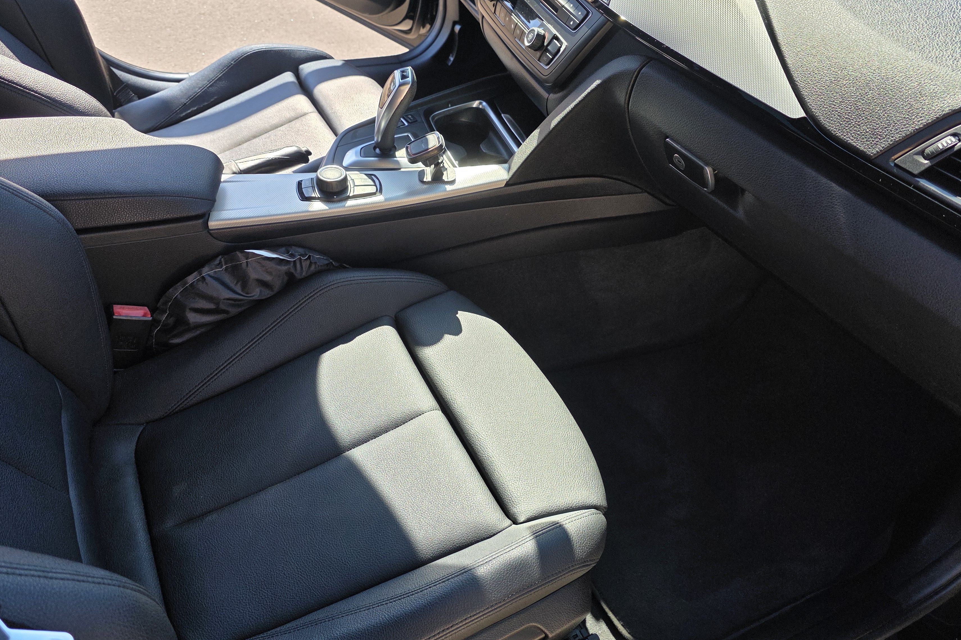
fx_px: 747
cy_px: 295
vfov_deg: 46.4
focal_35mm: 28
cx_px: 445
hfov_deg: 65.4
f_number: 1.7
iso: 32
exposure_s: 1/359
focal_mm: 6.3
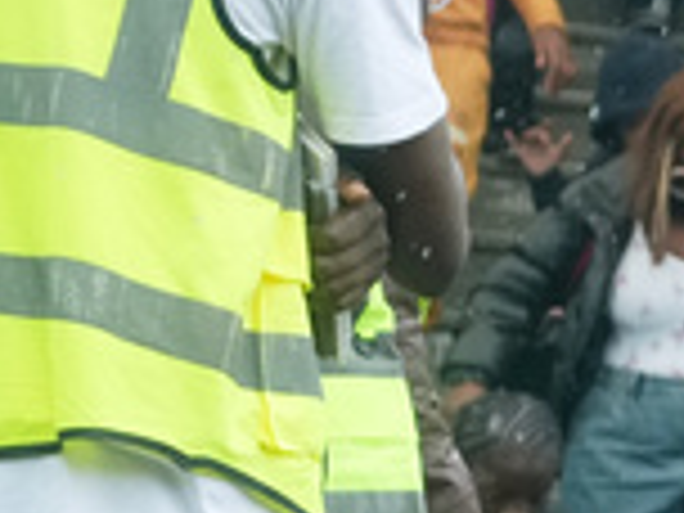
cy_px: 634
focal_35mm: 227
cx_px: 1976
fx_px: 4485
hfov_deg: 7.7
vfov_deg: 6.5
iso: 1000
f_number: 3.5
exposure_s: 1/1250
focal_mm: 35
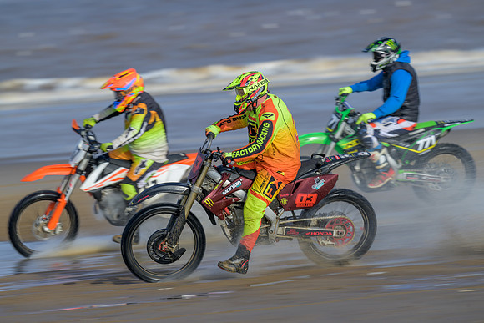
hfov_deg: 5.7
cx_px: 242
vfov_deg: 3.8
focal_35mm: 360
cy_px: 162
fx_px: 4841
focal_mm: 360
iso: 80
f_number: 8
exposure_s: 1/160
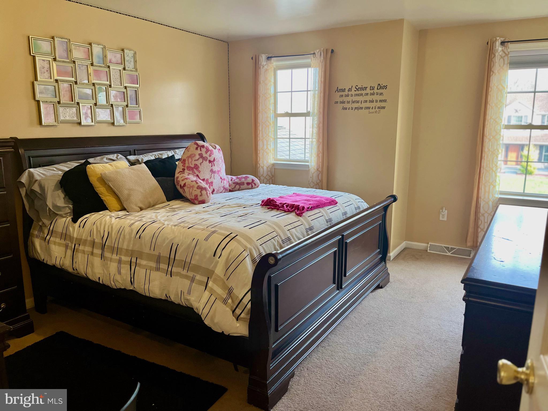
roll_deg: +1.1
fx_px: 412
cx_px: 274
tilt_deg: -11.3
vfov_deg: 53.1
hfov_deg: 67.3
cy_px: 206
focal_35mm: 26
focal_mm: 5.1
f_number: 1.6
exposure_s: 1/60
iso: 200
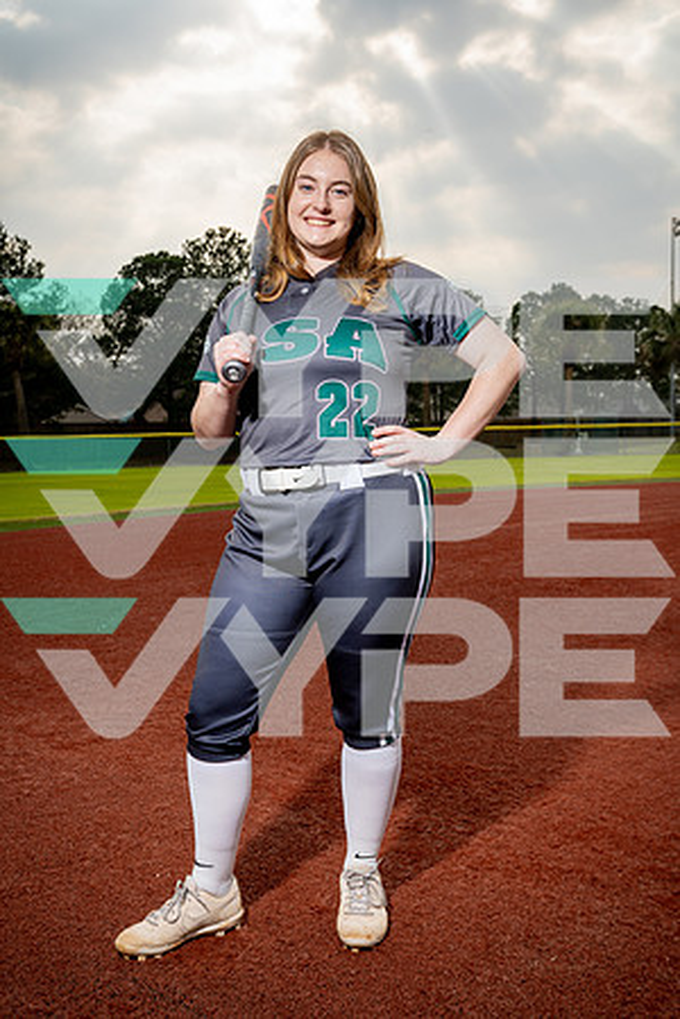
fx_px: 1105
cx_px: 340
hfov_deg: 34.2
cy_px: 510
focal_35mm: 39
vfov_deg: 49.6
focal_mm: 39
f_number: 8
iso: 100
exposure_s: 1/250
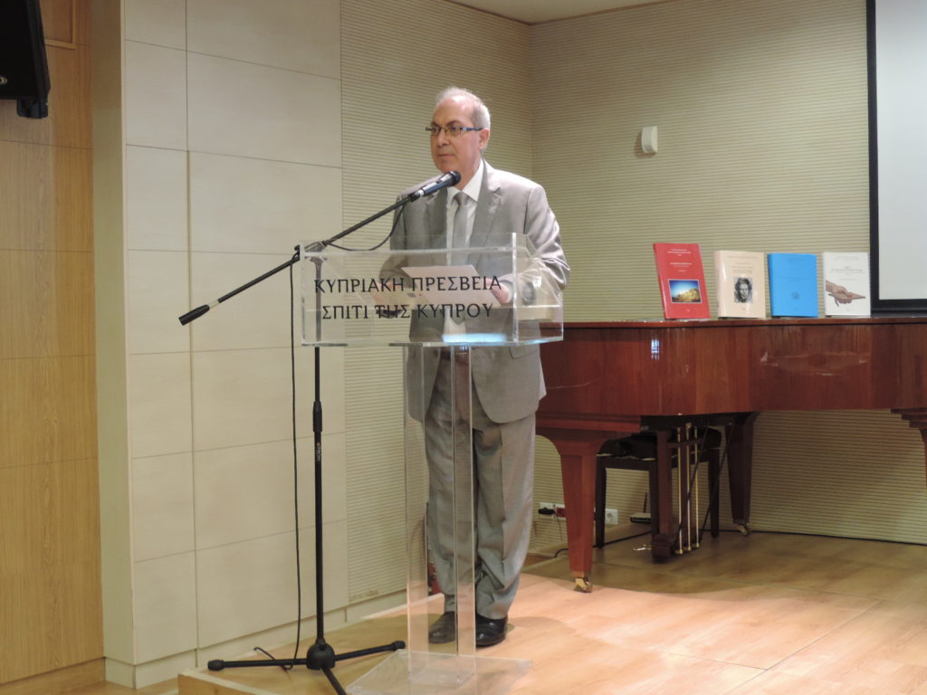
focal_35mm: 47
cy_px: 348
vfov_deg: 30.9
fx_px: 1259
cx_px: 464
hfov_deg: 40.4
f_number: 3.5
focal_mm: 8.3
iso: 400
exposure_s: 1/15
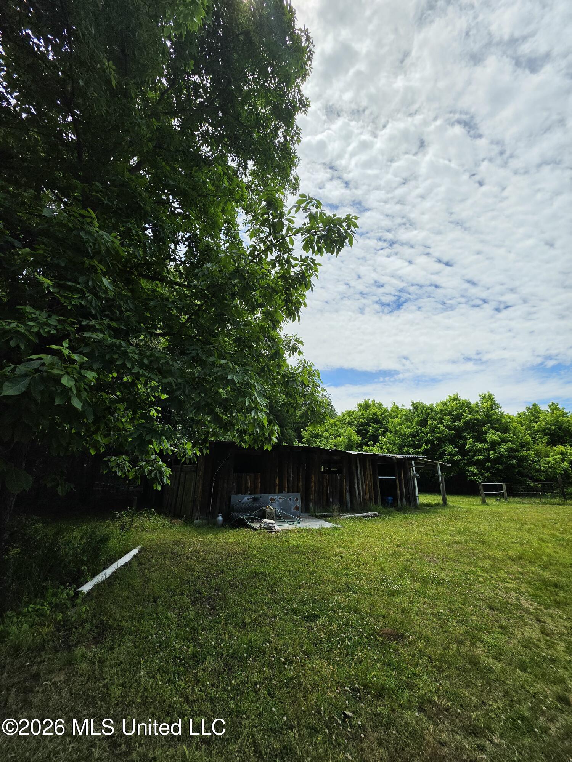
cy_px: 381
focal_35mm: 13
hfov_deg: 89.9
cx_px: 286
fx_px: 286
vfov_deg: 106.2
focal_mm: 2.2
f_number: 1.9
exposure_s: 1/3677
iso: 32
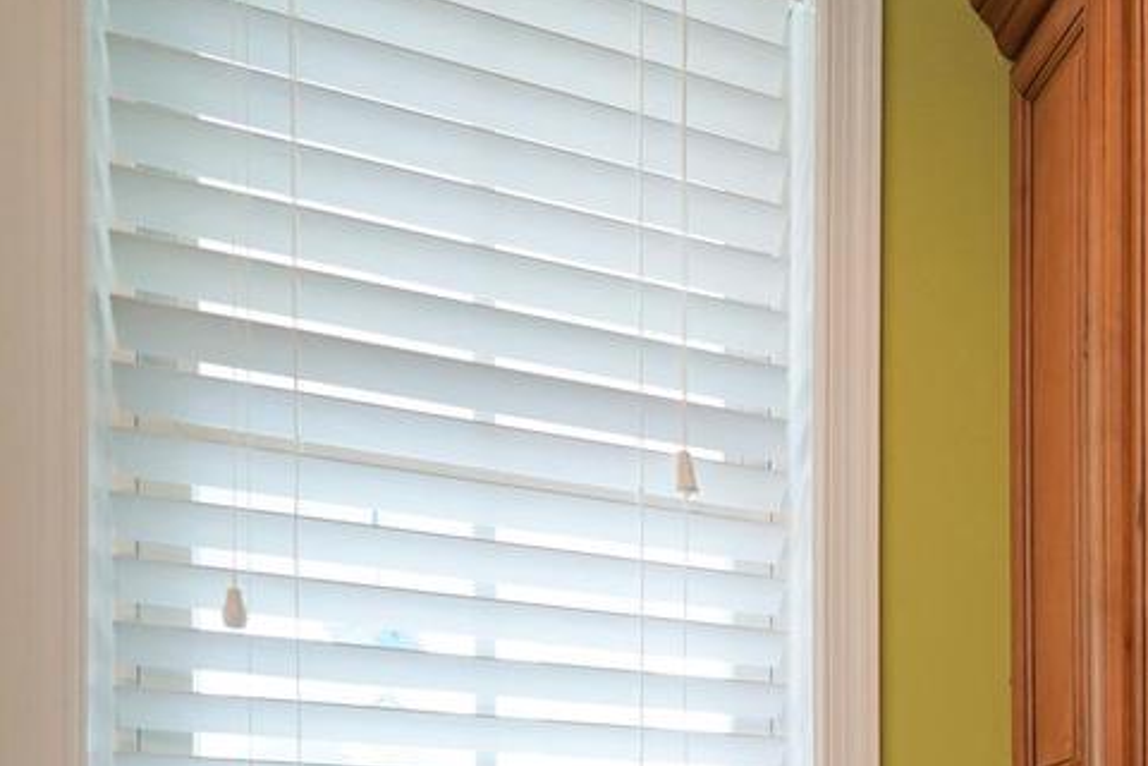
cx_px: 1528
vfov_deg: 24.6
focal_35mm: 48
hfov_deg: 31.0
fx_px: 1531
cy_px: 981
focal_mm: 16
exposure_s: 1/160
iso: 1250
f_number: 4
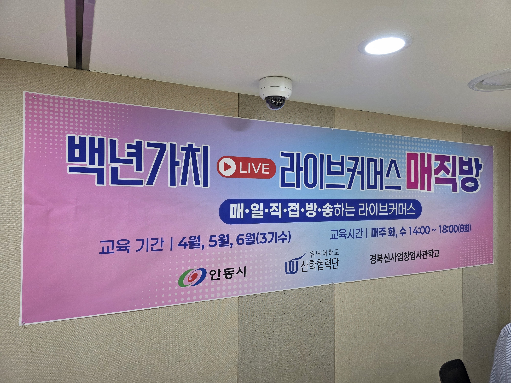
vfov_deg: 58.9
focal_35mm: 23
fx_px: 340
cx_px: 256
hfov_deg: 73.9
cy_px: 192
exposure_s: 1/120
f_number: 1.7
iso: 100
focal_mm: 6.3
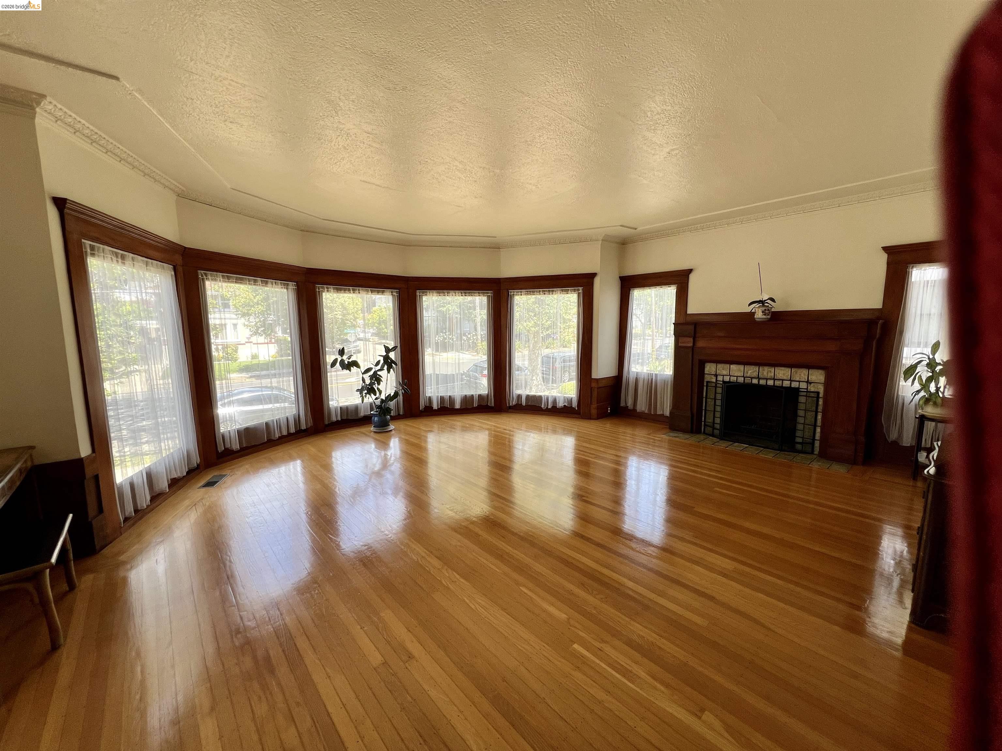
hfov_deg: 106.2
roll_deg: +0.8
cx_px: 501
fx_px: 376
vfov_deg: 89.9
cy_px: 376
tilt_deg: -7.1
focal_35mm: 13
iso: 32
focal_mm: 1.57
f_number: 1.8
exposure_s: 1/123
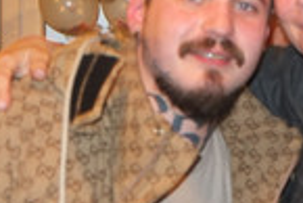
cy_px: -55
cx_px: 378
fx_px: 927
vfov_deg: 12.1
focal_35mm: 110
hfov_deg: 17.6
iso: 800
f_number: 4
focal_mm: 21.4
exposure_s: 1/8
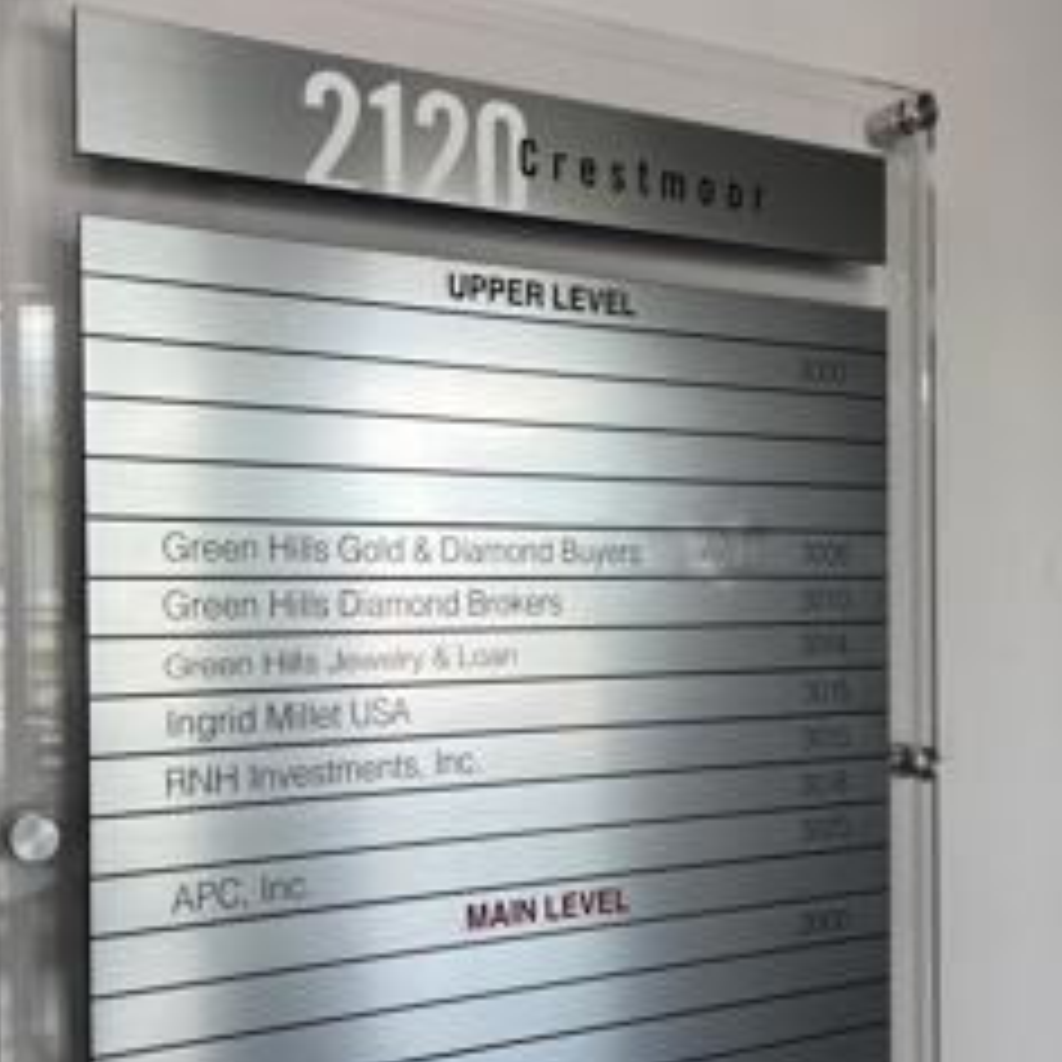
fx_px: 1354
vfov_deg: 42.7
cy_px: 630
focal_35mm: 39
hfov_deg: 42.7
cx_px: 450
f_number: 1.5
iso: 40
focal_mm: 5.7
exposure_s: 1/188
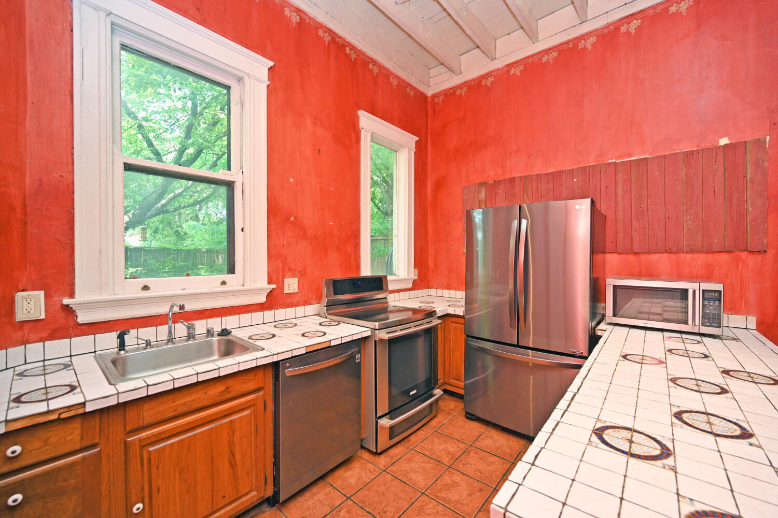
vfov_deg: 81.2
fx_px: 303
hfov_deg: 104.3
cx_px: 389
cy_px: 259
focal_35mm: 14
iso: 280
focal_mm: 14
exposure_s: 1/60
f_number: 4
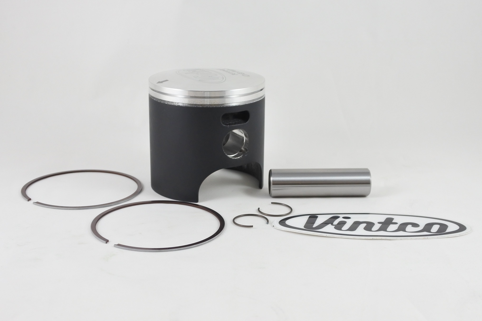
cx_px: 241
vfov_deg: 31.9
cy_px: 160
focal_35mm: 42
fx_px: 562
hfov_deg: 46.4
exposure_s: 1/125
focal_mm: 15.7
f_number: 4.2
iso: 500
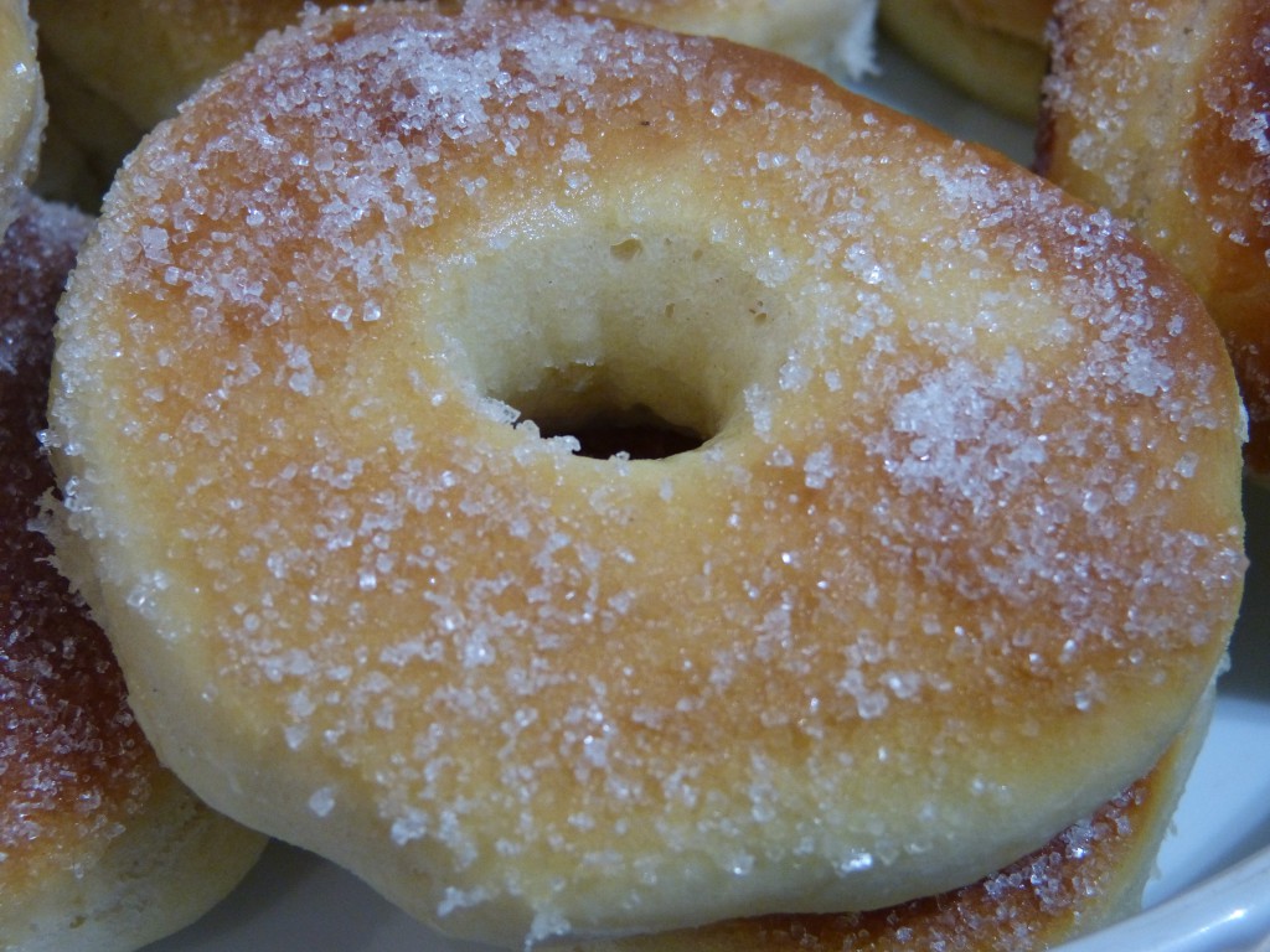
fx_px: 2311
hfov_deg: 30.7
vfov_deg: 23.3
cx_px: 635
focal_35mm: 63
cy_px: 476
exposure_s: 1/40
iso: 400
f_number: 3.2
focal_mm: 10.8
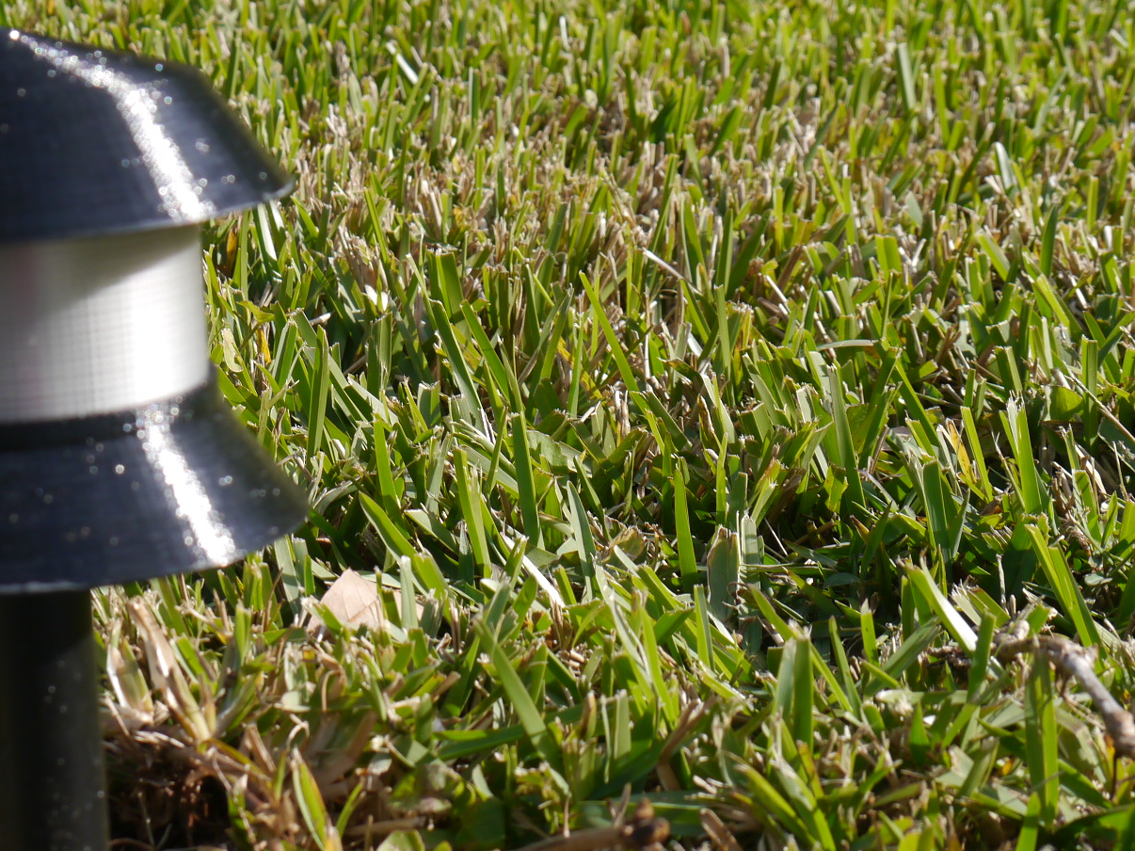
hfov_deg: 19.7
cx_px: 147
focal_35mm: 98
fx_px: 3213
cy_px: 426
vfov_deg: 15.1
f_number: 8
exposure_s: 1/250
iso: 160
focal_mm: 26
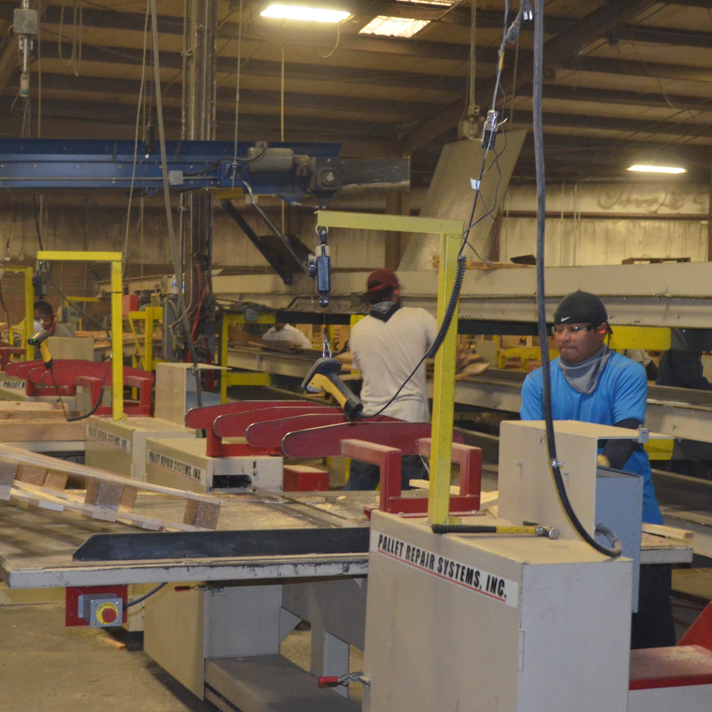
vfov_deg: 25.7
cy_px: 372
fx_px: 1559
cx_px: 328
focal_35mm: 67
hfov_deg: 25.7
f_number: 4.8
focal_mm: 32
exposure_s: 1/60
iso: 2500
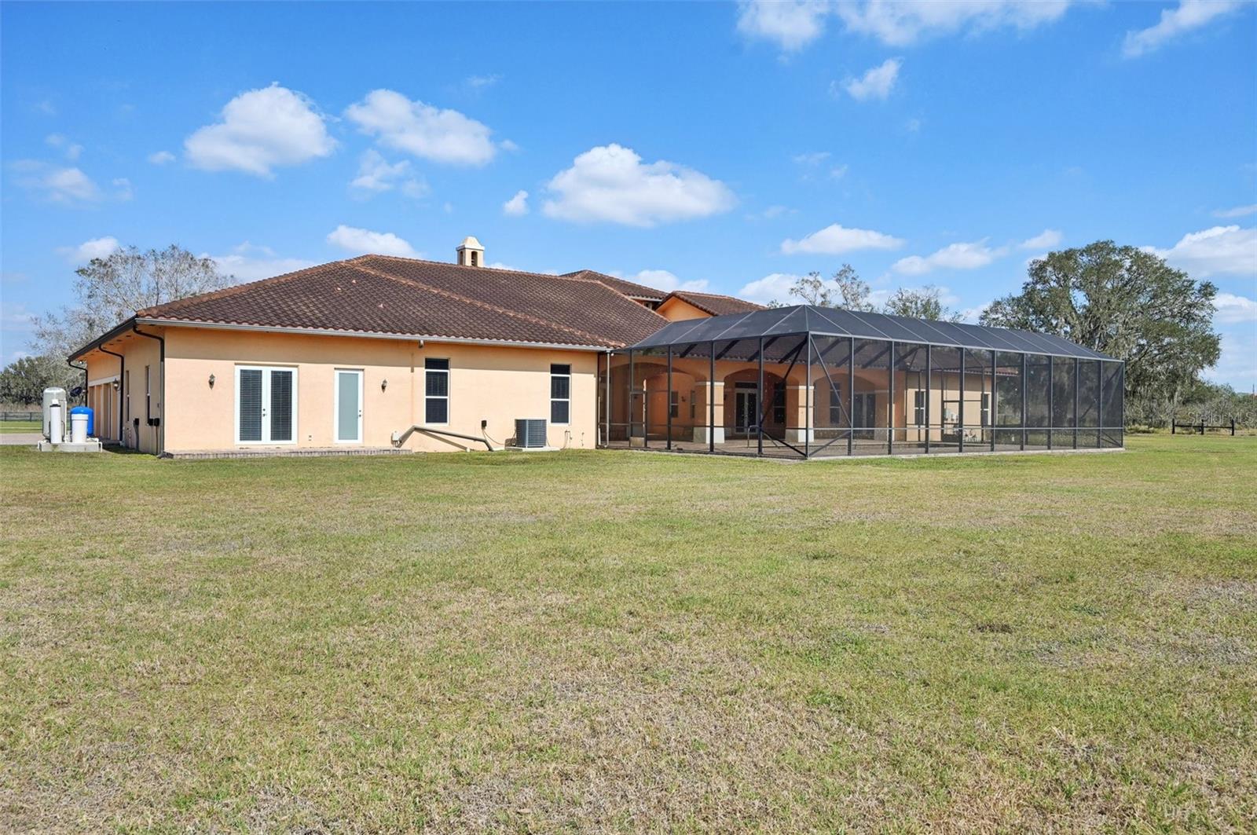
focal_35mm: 24
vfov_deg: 53.0
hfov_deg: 73.8
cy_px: 418
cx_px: 628
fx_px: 837
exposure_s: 1/1600
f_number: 8
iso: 400
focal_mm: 24
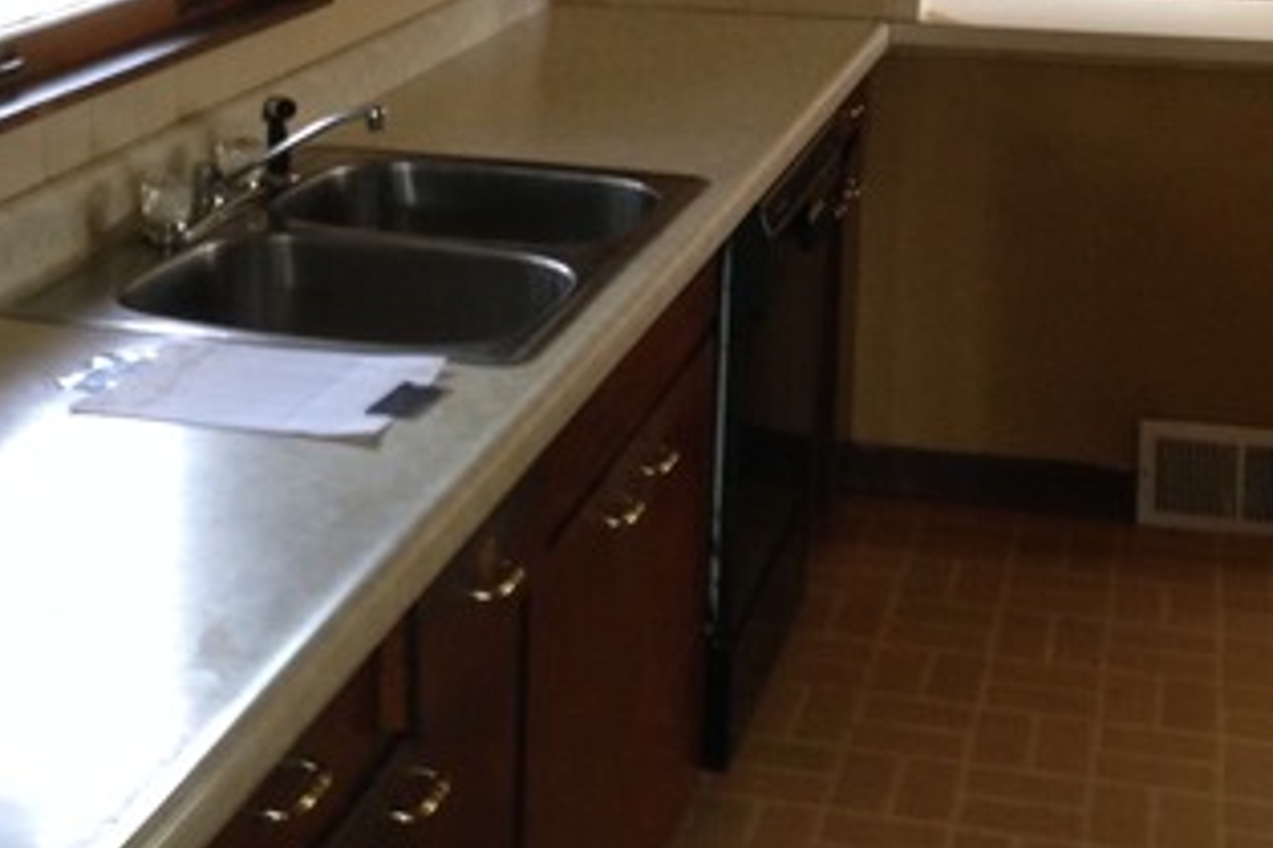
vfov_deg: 19.0
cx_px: 624
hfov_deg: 28.9
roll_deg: +0.5
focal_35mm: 70
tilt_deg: -7.6
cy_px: 37
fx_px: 2474
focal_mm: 4.12
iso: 125
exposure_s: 1/20
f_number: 2.4
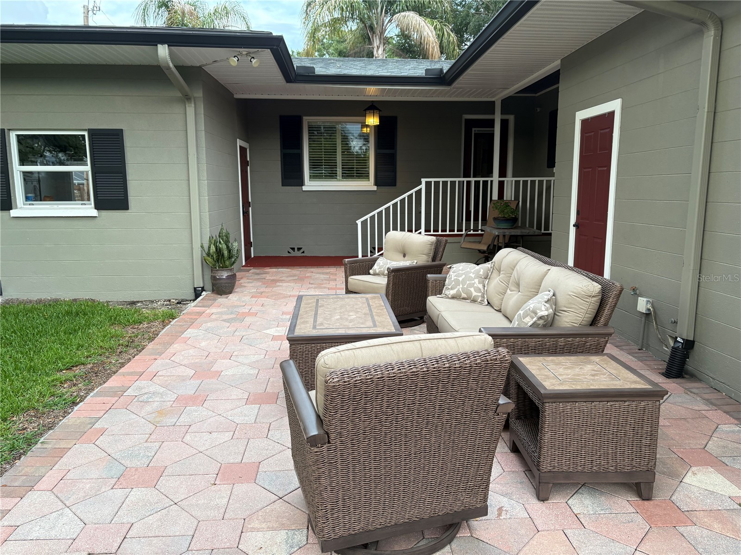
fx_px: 557
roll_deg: -0.6
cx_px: 370
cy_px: 278
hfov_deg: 67.3
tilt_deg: -8.1
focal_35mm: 26
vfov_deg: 53.1
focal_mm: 5.96
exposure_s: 1/122
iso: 100
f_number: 1.6
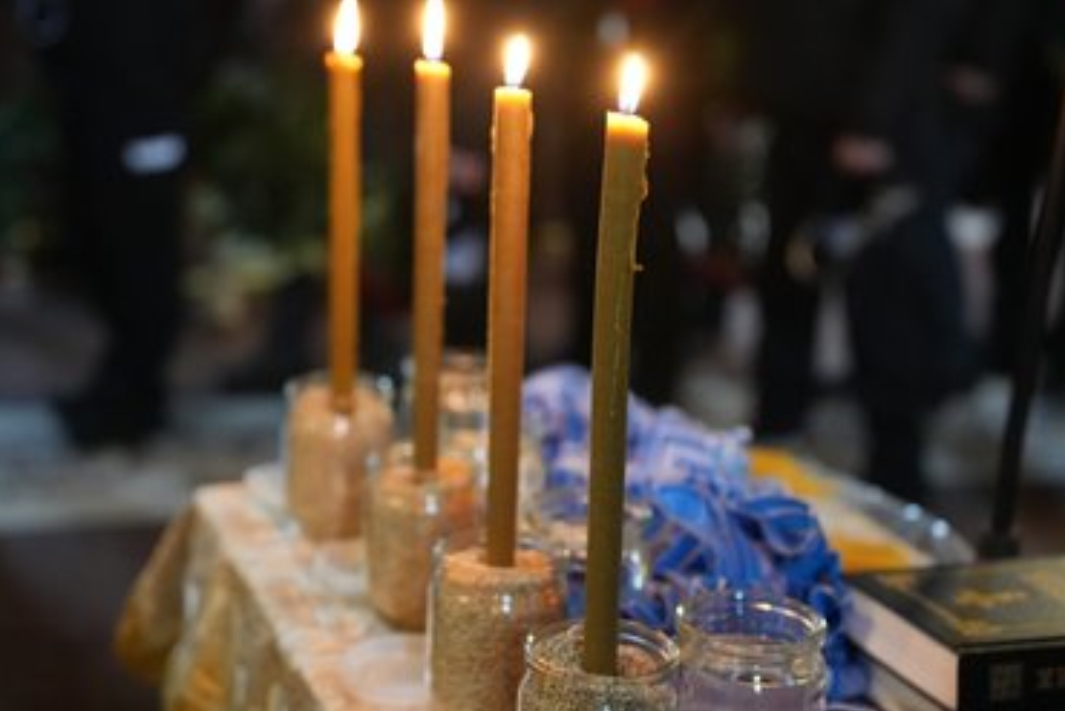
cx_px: 518
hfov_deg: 30.5
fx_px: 1953
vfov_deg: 20.6
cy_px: 335
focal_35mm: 66
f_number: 2.8
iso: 12800
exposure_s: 1/160
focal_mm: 61
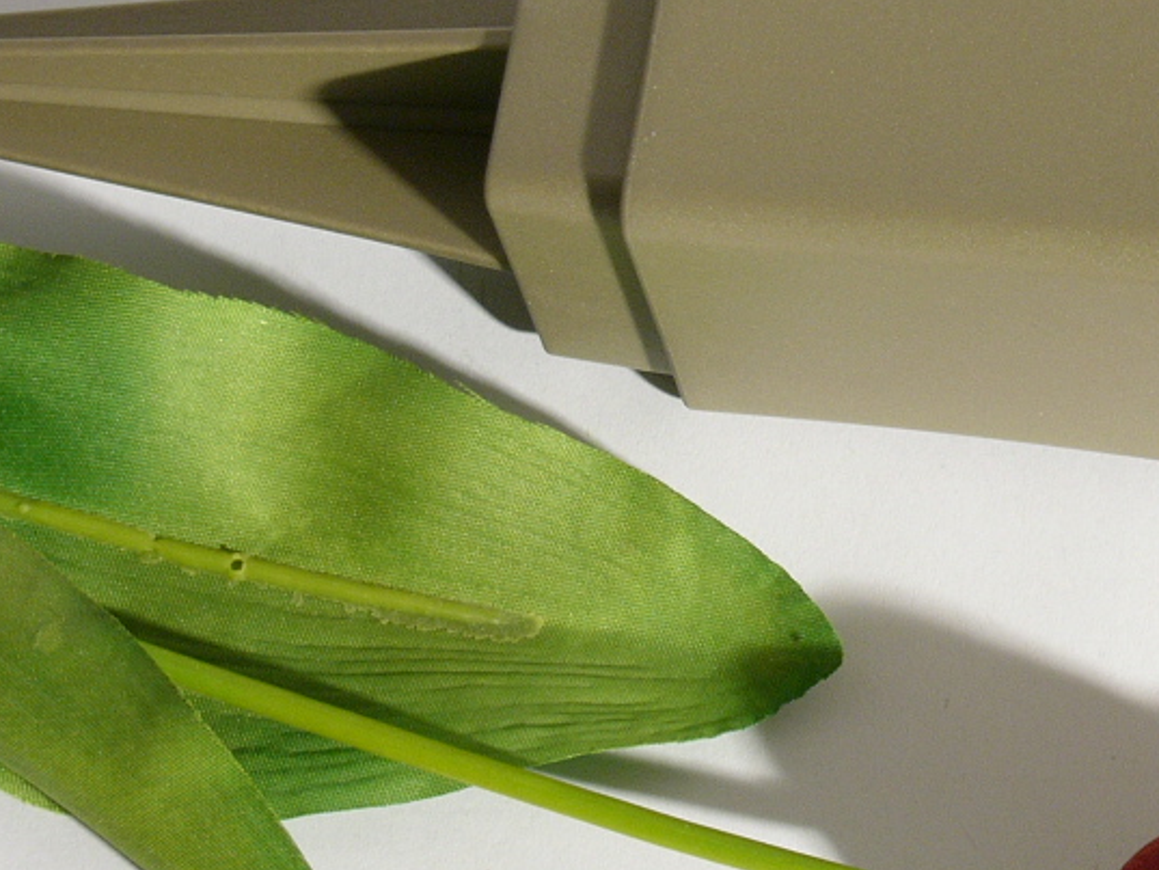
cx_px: 1114
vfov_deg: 8.2
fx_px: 6062
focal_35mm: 181
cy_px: 307
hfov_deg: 10.8
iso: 100
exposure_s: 1/125
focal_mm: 19.1
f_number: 3.6
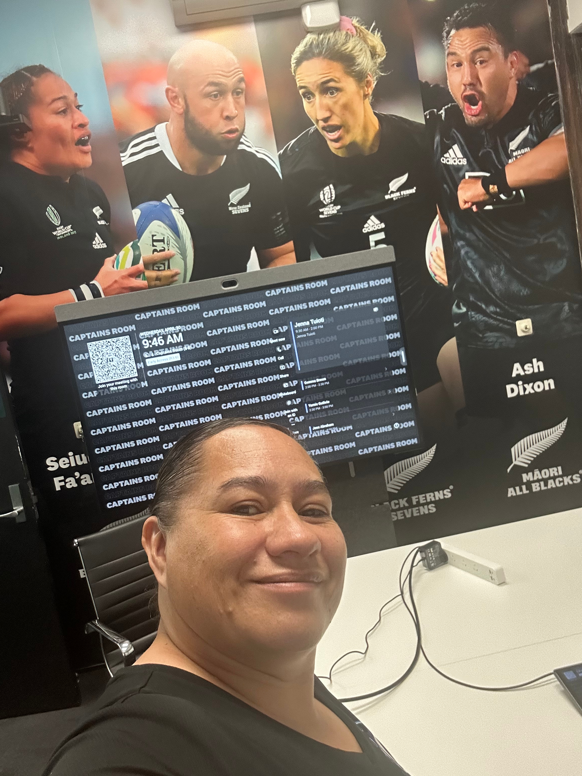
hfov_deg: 46.8
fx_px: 673
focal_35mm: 30
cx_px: 291
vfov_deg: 60.0
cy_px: 388
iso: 125
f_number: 1.9
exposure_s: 1/50
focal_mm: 2.69
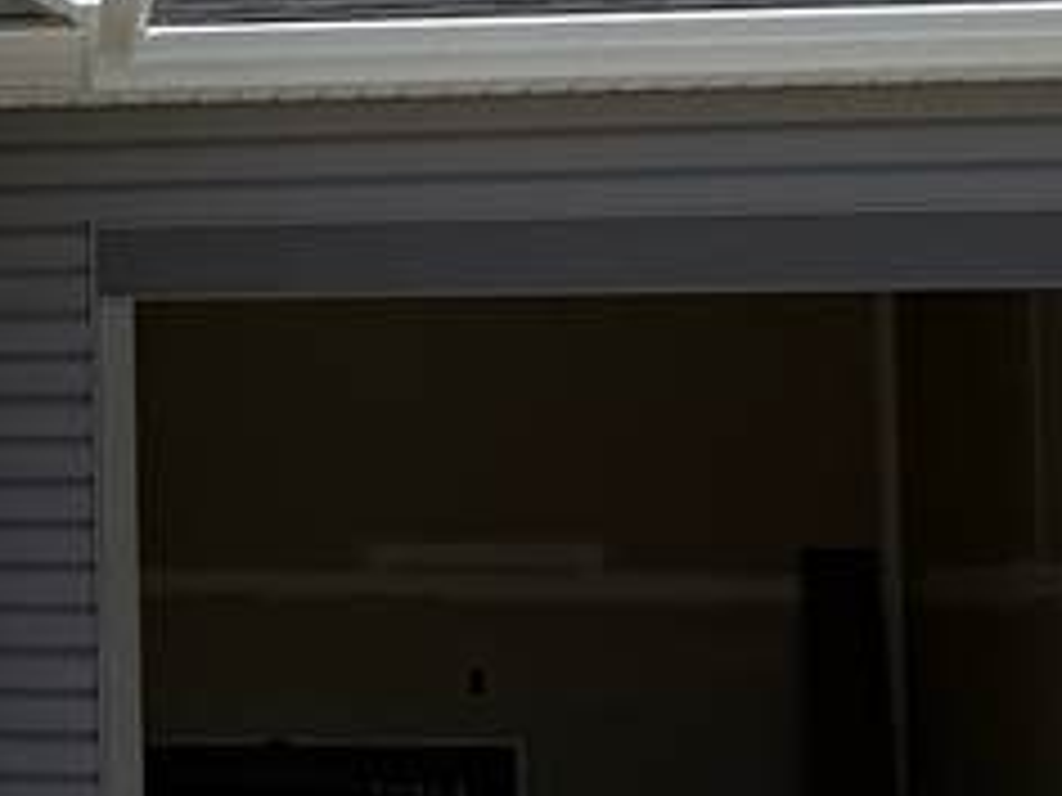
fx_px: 3988
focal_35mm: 130
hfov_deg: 13.1
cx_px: -1089
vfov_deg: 11.4
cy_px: 256
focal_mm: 6.76
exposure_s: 1/8130
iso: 80
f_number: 1.78
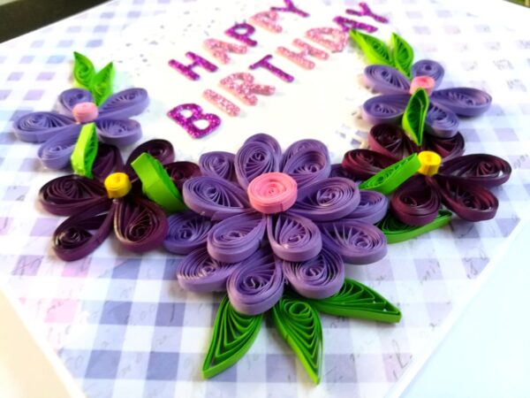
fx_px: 398
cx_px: 265
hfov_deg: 67.3
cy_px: 199
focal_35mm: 26
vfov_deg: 53.1
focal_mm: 3.83
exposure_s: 1/33.3
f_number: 2.2
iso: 250
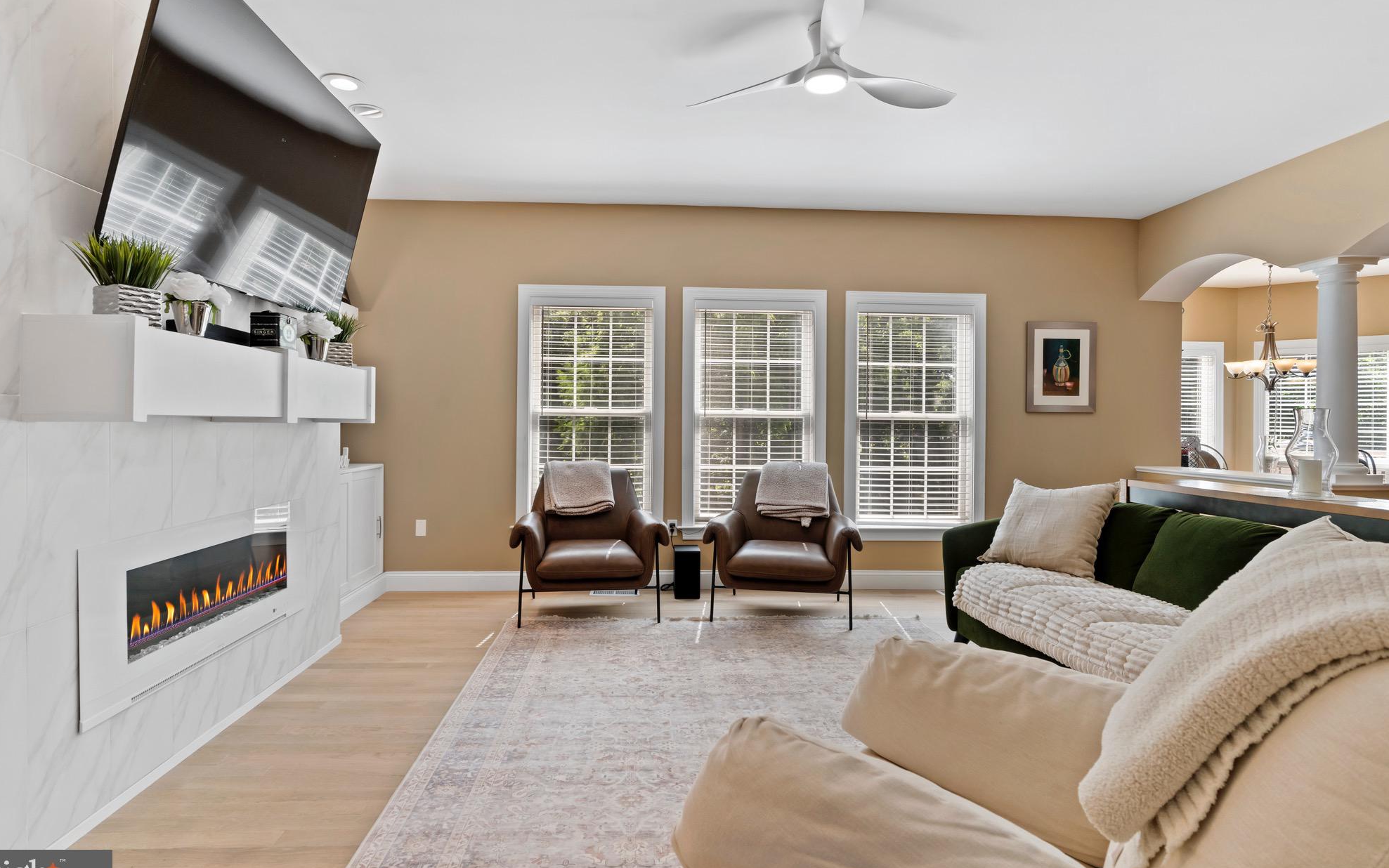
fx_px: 719
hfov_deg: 88.0
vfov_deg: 62.2
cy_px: 422
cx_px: 676
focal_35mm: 19
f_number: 8
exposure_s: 1/20
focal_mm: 18
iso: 500
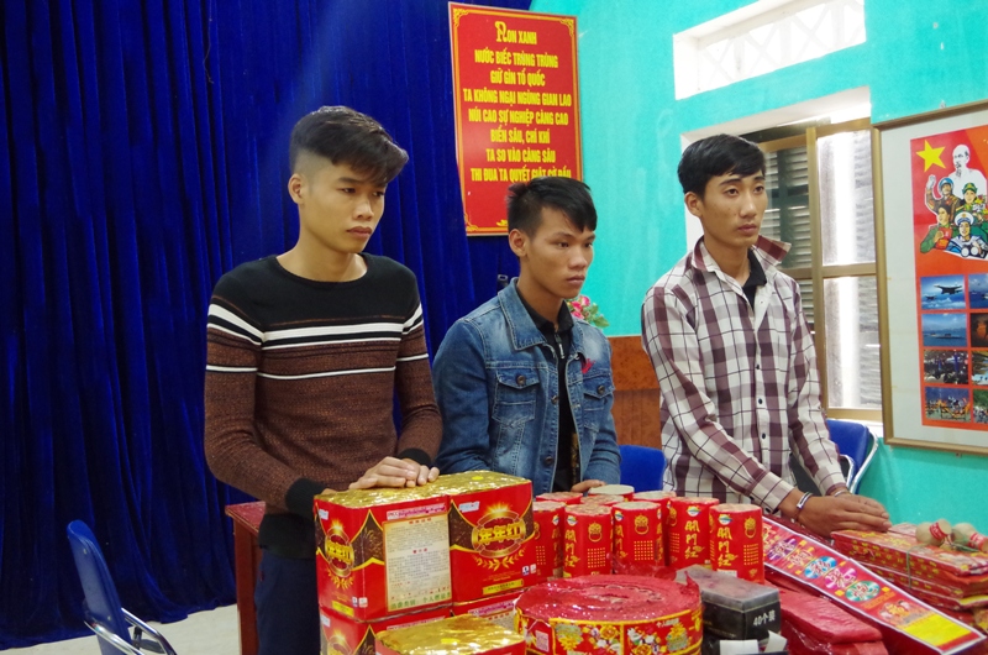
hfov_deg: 46.5
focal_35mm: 42
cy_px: 328
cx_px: 494
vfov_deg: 31.8
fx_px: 1150
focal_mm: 28
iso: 3200
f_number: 4
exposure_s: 1/20
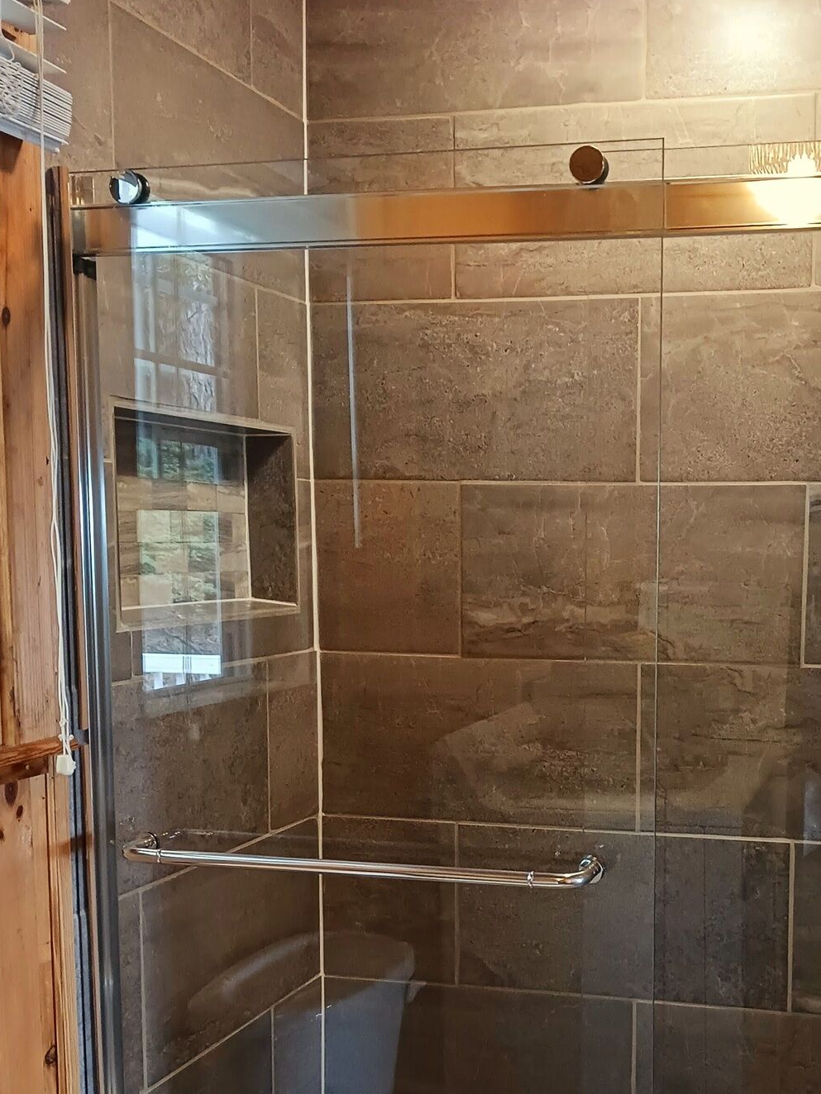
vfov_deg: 40.0
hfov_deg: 30.4
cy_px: 717
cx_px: 601
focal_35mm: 47
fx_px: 1486
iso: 400
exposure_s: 1/20
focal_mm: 4
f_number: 1.8
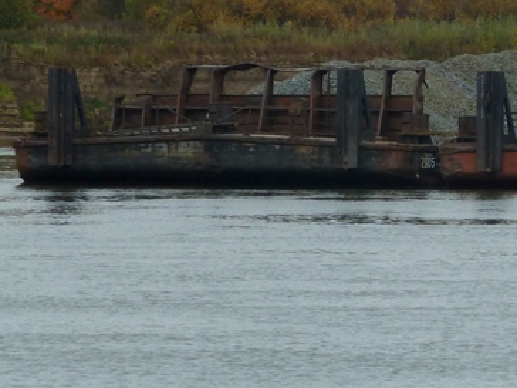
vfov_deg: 3.6
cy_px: 6
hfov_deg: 4.8
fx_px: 6168
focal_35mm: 413
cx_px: 635
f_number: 4.5
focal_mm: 24.1
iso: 80
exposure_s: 1/400
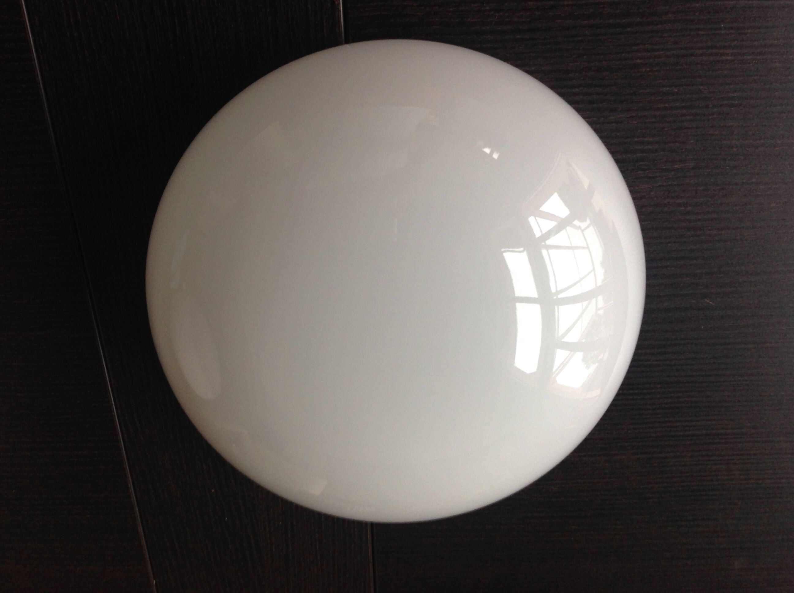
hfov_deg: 52.7
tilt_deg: -64.4
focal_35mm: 35
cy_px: 296
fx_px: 802
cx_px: 397
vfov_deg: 40.6
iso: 100
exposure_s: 1/15
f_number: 2.4
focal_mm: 4.28
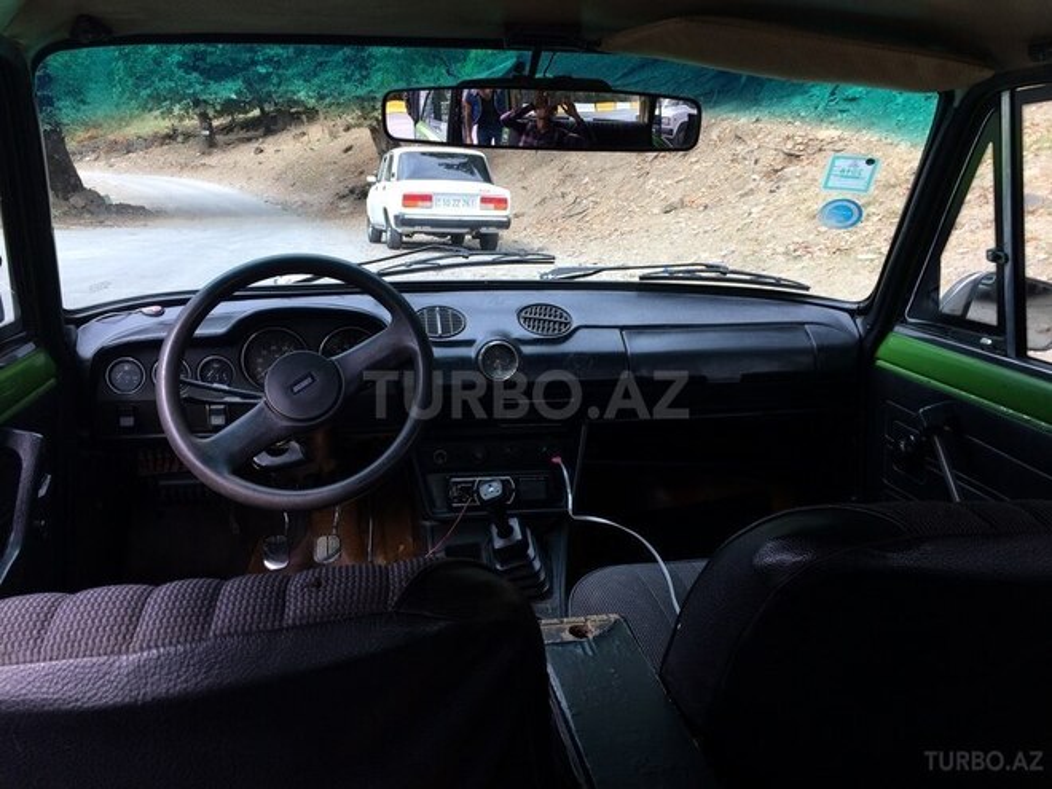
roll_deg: -4.0
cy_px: 394
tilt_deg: -22.0
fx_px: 881
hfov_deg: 61.7
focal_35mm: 29
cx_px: 526
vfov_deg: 48.2
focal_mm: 4.15
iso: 32
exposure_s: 1/188
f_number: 2.2
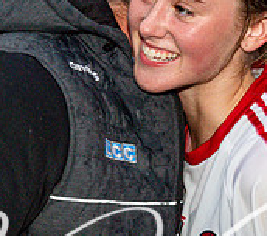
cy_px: 102
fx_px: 1845
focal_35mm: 224
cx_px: 208
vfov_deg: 7.3
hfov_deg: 8.3
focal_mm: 62
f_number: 8
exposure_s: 1/100
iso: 1600
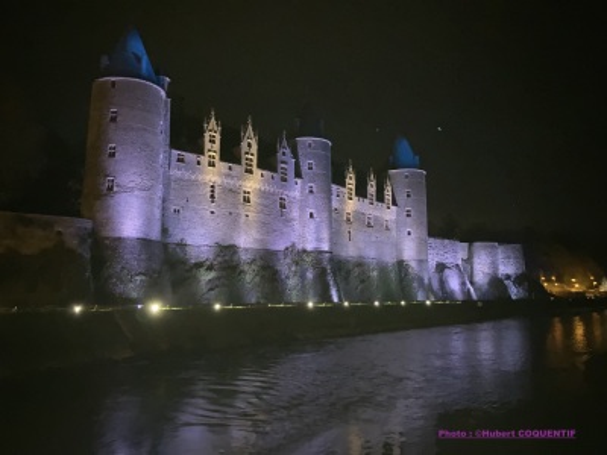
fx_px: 491
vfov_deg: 49.7
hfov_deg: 63.4
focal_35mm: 28
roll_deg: -0.2
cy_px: 228
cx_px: 304
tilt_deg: +8.6
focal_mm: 3.99
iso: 1000
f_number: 1.8
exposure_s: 1/4
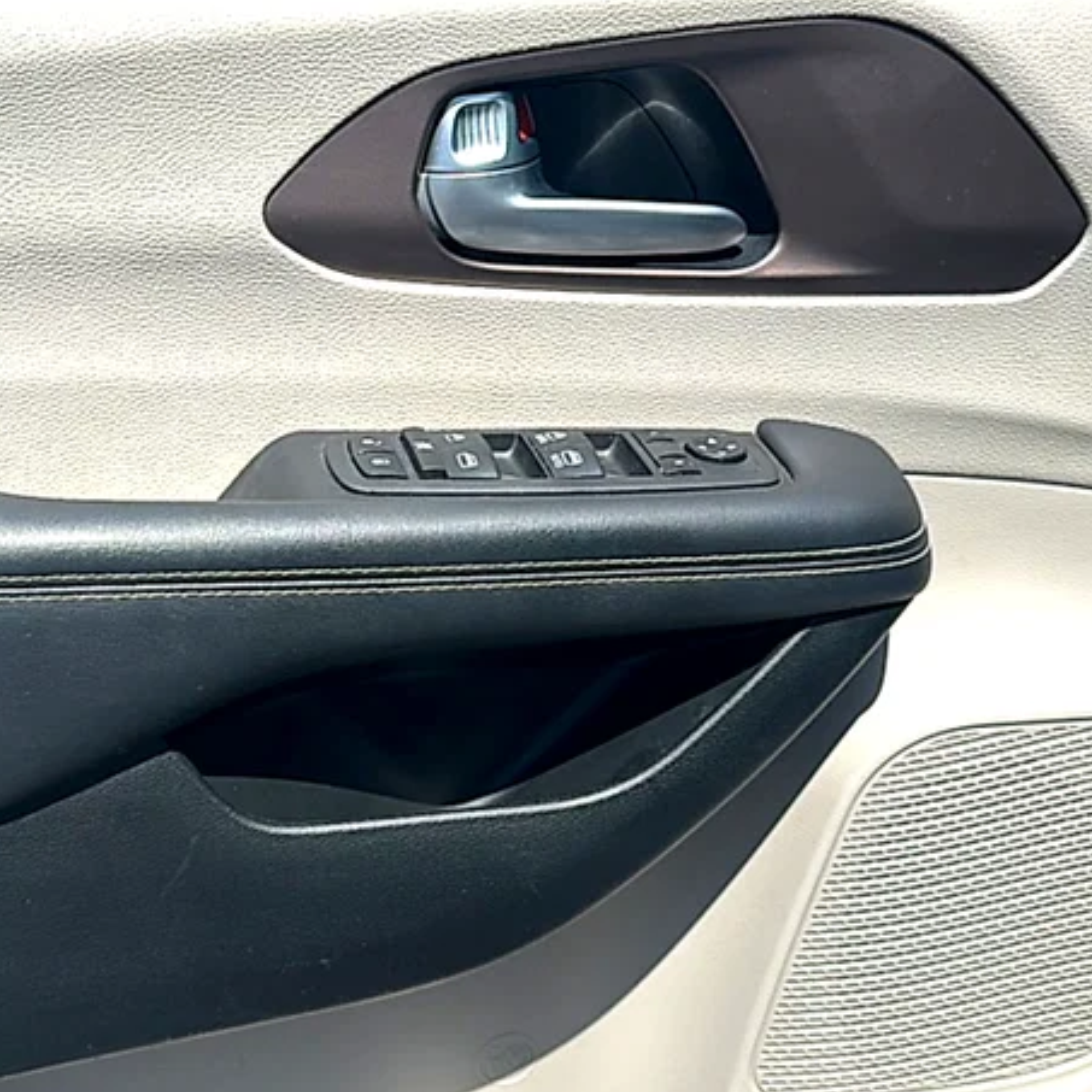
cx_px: 354
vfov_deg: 40.9
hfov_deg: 40.4
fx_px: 1463
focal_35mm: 41
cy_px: 568
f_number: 1.78
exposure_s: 1/4386
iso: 80
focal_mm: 6.86
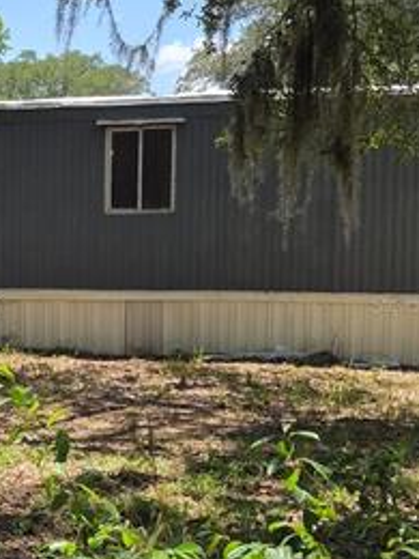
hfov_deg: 19.6
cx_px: -150
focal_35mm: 68
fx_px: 1097
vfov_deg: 28.5
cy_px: 303
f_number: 1.8
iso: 80
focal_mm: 5.4
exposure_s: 1/3496
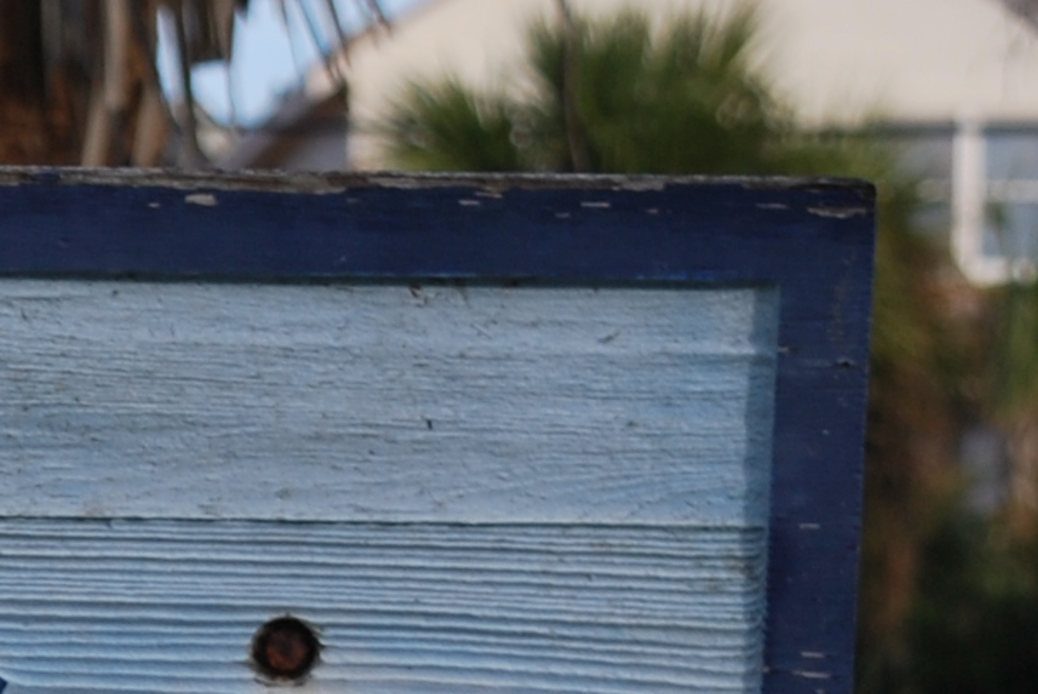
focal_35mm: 360
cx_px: -1235
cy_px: 1658
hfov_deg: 5.6
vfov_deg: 3.8
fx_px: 10378
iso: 100
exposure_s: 1/200
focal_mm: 45
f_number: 7.1
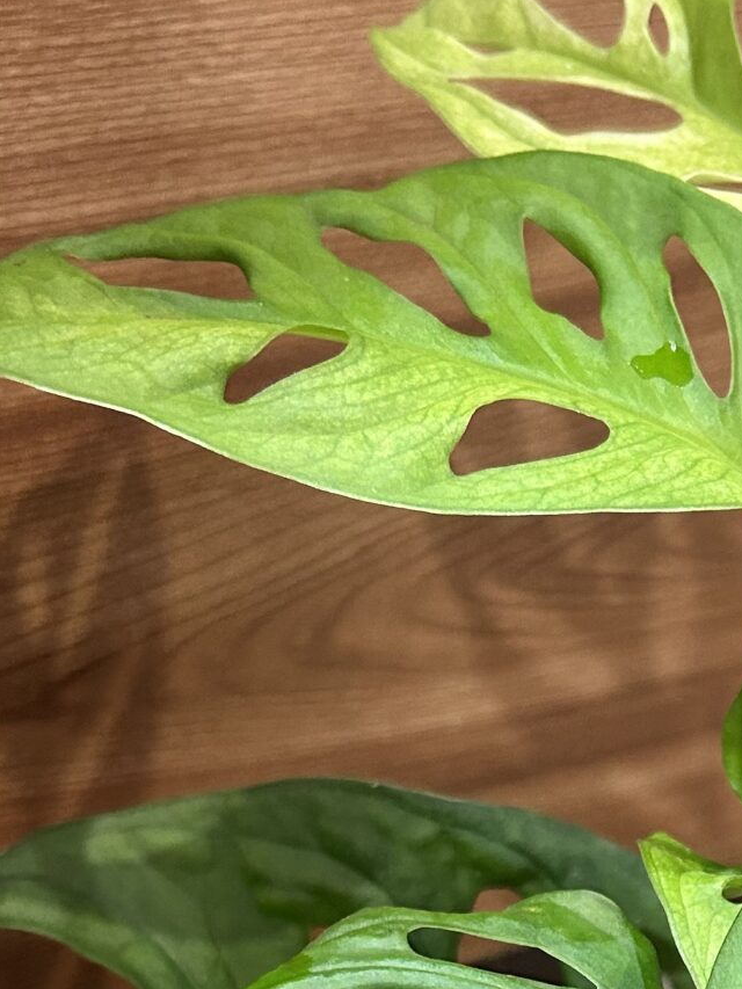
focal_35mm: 78
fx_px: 2229
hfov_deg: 18.4
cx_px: 758
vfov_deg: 23.7
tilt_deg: -41.1
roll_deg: -7.3
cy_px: 1046
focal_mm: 5.7
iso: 200
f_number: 1.5
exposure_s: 1/60
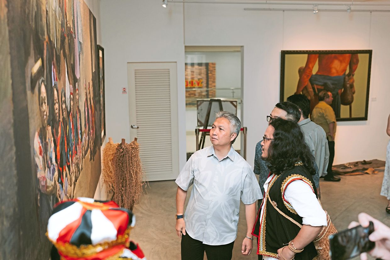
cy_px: 130
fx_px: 379
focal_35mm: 35
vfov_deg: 37.8
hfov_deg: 54.4
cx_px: 195
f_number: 2.8
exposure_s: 1/200
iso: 1250
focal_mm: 35
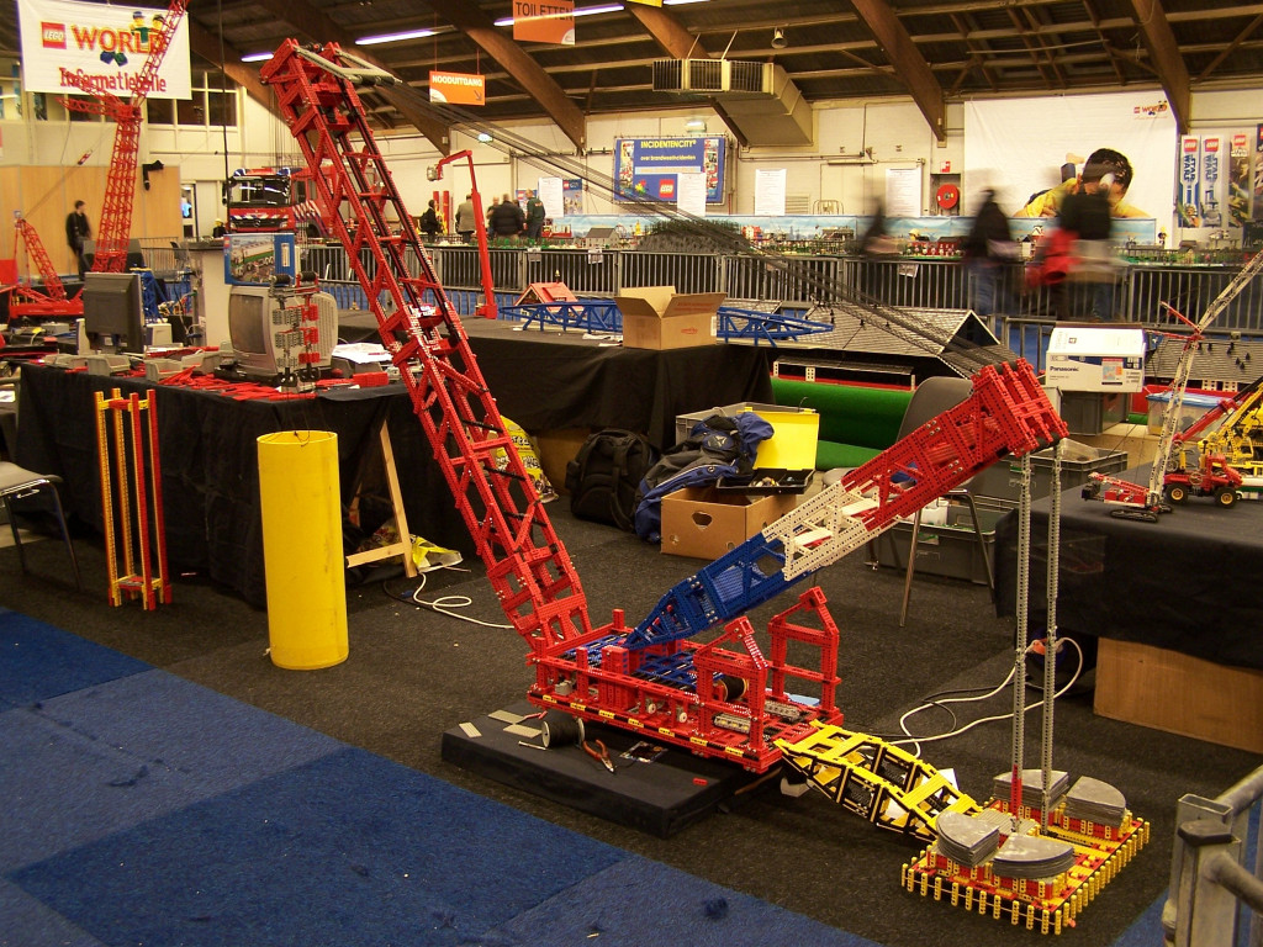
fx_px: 1386
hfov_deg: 49.0
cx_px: 632
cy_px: 474
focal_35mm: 38
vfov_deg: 37.7
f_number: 2.8
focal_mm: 6.3
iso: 80
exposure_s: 1/2
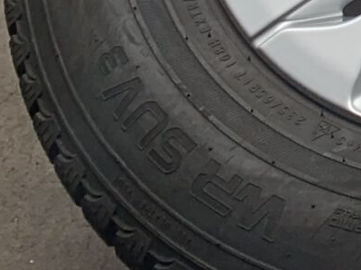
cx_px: 1088
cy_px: -442
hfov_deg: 9.3
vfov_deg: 7.9
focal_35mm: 169
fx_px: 1761
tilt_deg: -53.4
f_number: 1.8
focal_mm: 4.25
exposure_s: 1/397
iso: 25
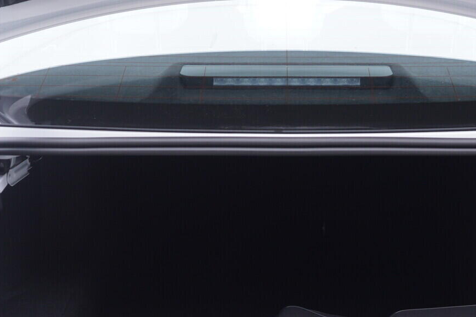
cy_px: 229
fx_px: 793
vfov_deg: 22.5
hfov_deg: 33.3
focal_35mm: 60
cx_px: 285
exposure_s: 1/40
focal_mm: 24
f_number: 2.8
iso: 200
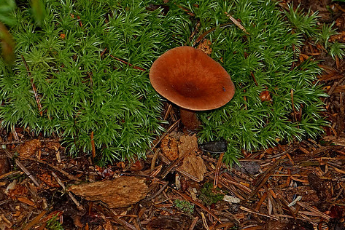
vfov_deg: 3.6
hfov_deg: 5.3
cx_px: 202
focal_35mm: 386
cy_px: 115
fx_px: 3701
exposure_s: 1/60
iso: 1000
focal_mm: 210
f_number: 13
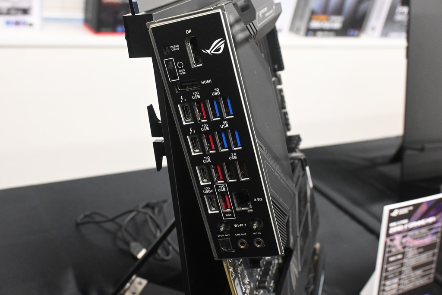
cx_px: 221
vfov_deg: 34.2
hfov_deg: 49.5
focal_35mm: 39
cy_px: 148
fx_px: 479
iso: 3200
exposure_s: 1/50
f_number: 6.3
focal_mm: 26
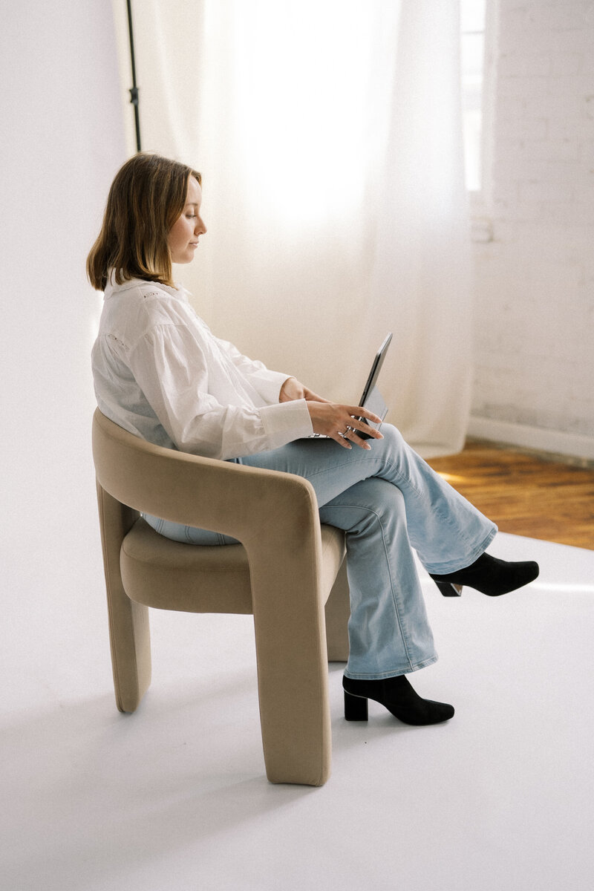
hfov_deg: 27.0
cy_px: 446
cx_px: 297
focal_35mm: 50
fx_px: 1237
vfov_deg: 39.6
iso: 250
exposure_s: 1/320
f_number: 1.8
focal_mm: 50
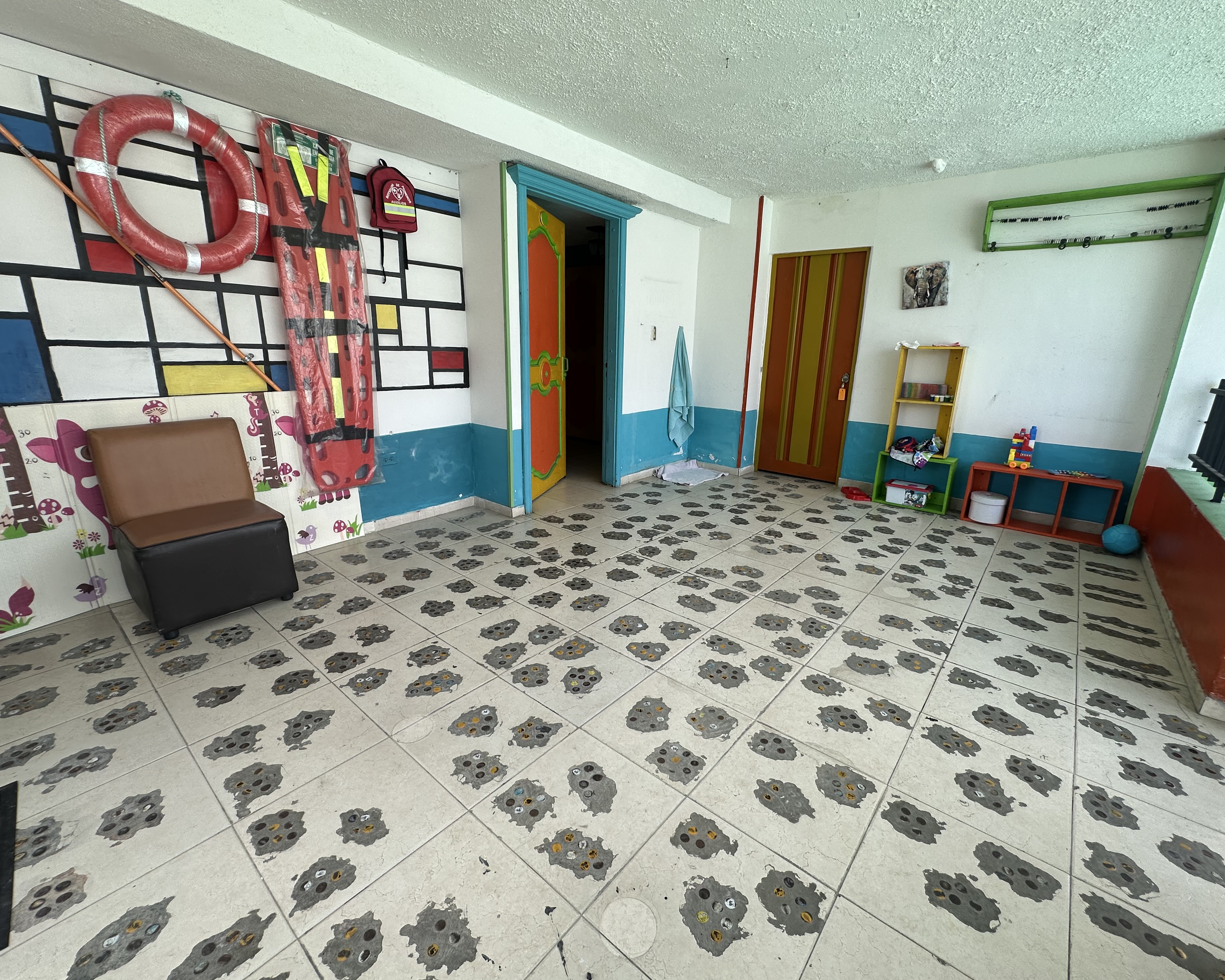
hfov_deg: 96.8
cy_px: 490
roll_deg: -1.8
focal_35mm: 15
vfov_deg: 84.0
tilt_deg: -14.9
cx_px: 629
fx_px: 544
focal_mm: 2.22
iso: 40
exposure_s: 1/304
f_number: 2.2
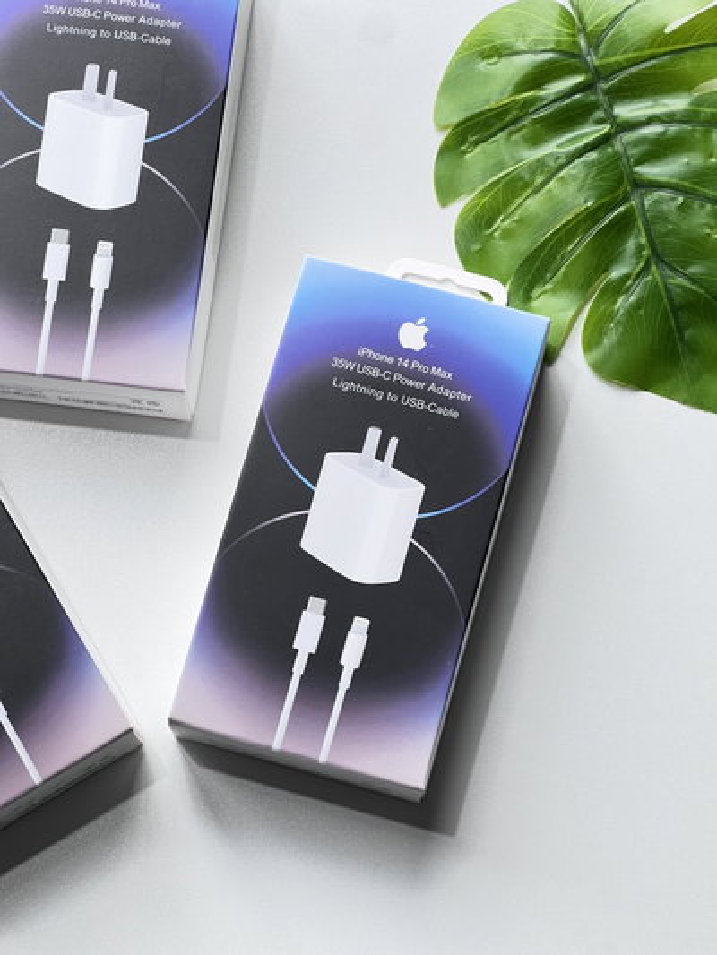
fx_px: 2126
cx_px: 358
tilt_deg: -75.9
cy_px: 478
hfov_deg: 19.1
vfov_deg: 25.3
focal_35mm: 77
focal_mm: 9
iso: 200
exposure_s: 1/60
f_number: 2.8
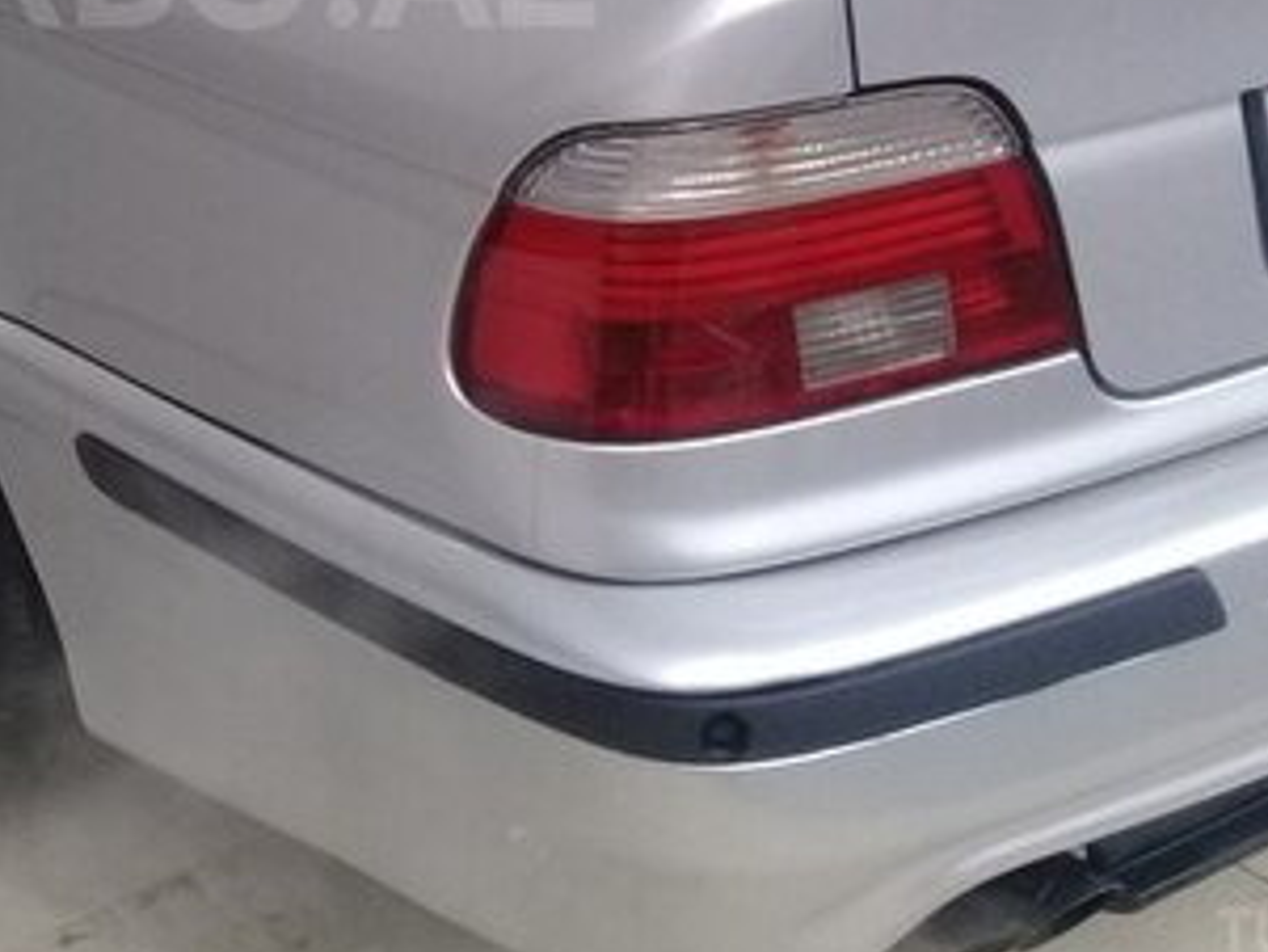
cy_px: -36
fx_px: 2492
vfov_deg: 20.8
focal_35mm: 68
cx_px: 164
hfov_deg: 27.7
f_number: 2.2
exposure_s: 1/33
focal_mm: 3.3
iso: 100
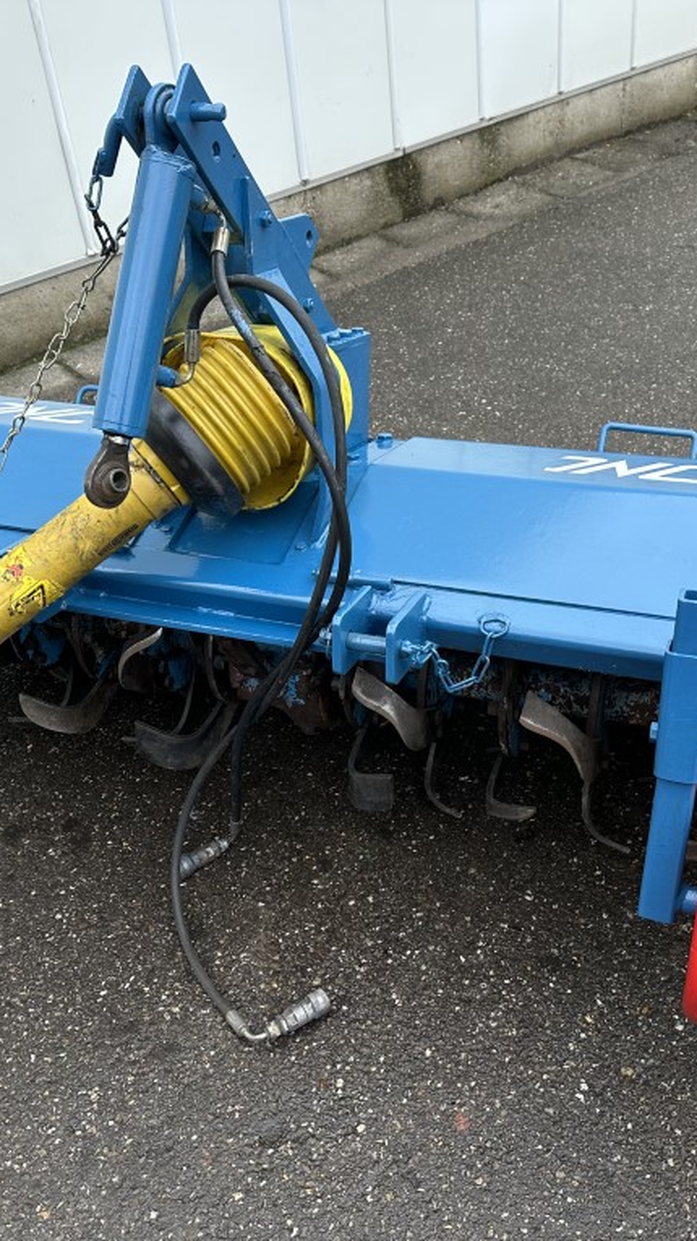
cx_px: 332
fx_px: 1151
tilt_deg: -39.0
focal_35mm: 35
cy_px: 621
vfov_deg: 56.6
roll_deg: +6.6
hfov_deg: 33.7
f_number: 1.78
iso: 80
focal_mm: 6.86
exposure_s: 1/623
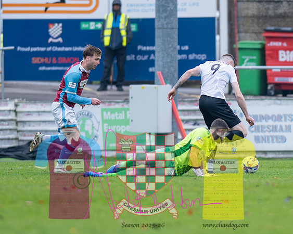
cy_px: 124
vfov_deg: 2.1
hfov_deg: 2.7
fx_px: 6327
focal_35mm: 730
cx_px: 247
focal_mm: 300
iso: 1600
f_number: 2.8
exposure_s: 1/1250
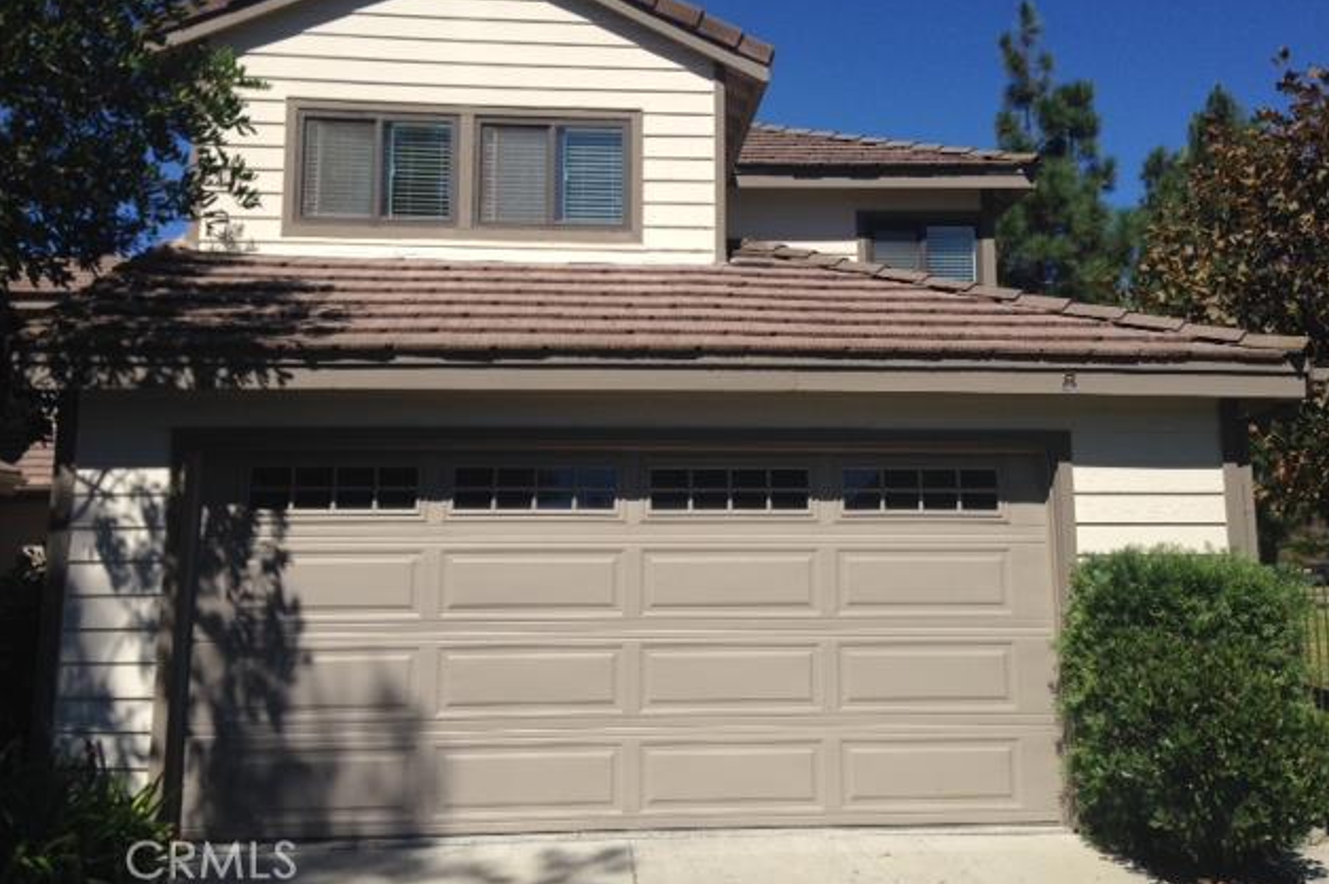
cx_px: 673
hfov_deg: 54.5
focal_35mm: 35
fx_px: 1291
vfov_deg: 37.7
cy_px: 383
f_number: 2.4
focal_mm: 4.12
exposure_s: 1/2262
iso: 50
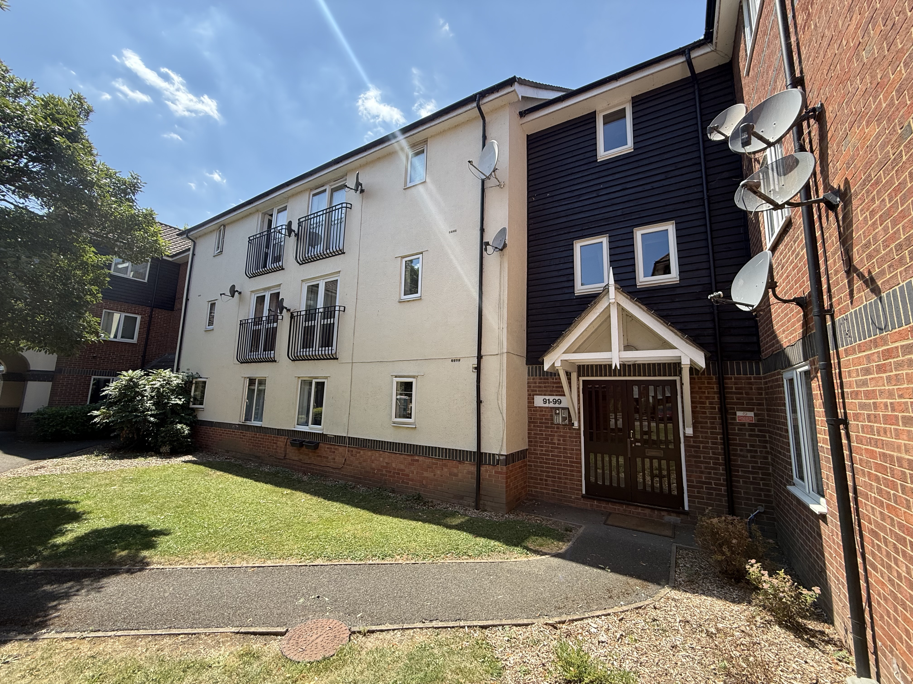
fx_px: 369
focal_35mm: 14
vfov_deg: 85.7
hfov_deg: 102.1
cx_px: 456
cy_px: 342
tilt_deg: +11.3
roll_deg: -1.2
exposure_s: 1/664
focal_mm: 2.22
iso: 50
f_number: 2.2
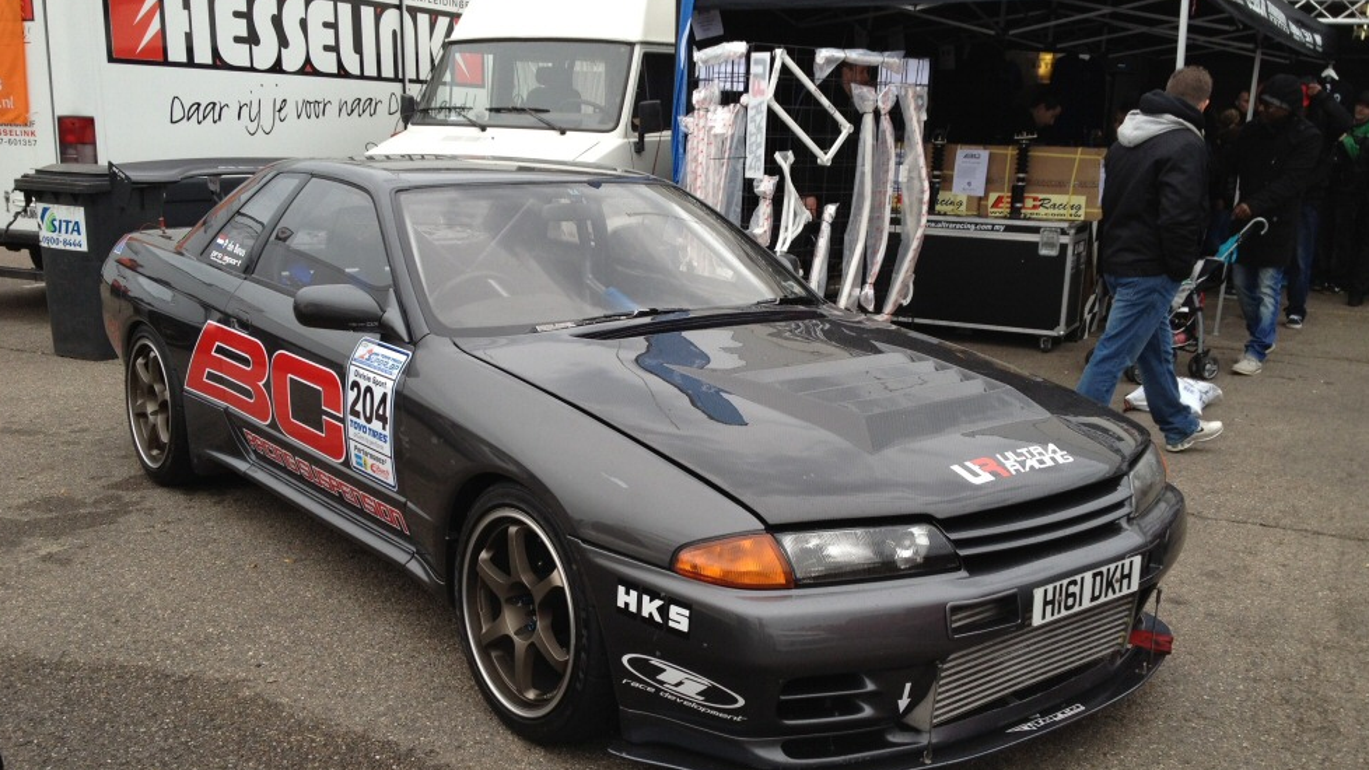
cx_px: 696
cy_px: 438
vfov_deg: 30.4
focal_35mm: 39
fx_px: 1416
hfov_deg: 51.6
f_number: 2.4
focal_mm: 4.28
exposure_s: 1/315
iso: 64
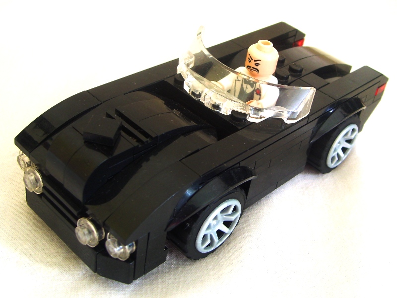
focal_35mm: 35
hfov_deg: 52.6
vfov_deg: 40.7
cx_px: 198
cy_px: 149
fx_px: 401
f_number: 2.8
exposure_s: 1/1.25
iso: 50
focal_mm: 5.8
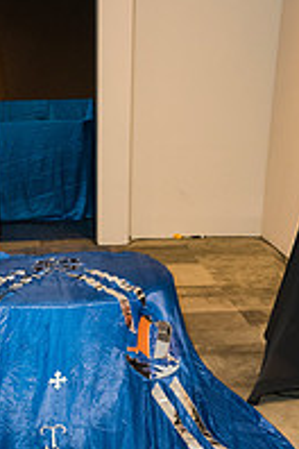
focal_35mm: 59
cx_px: 45
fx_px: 735
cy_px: 488
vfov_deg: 30.5
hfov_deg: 22.6
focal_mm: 26
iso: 3200
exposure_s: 1/60
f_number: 5
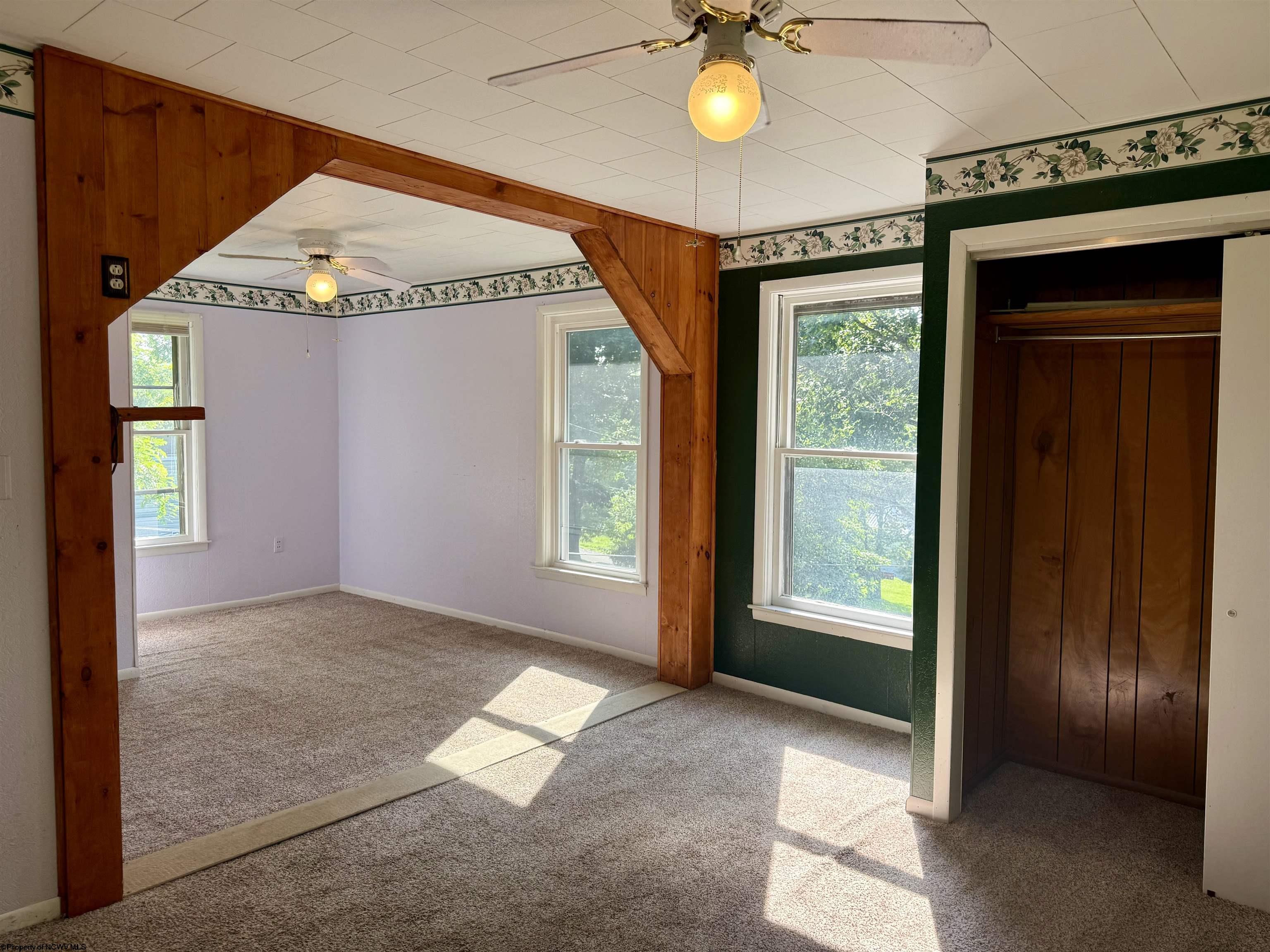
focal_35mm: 24
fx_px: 881
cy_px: 476
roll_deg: -0.5
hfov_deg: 71.6
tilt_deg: -2.5
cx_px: 635
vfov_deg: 56.8
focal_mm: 6.76
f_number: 1.78
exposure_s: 1/385
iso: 100
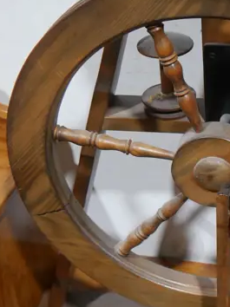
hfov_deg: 17.2
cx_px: 286
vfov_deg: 24.1
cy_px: 109
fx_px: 718
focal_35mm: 81
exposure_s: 1/60
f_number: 3.5
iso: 400
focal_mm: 14
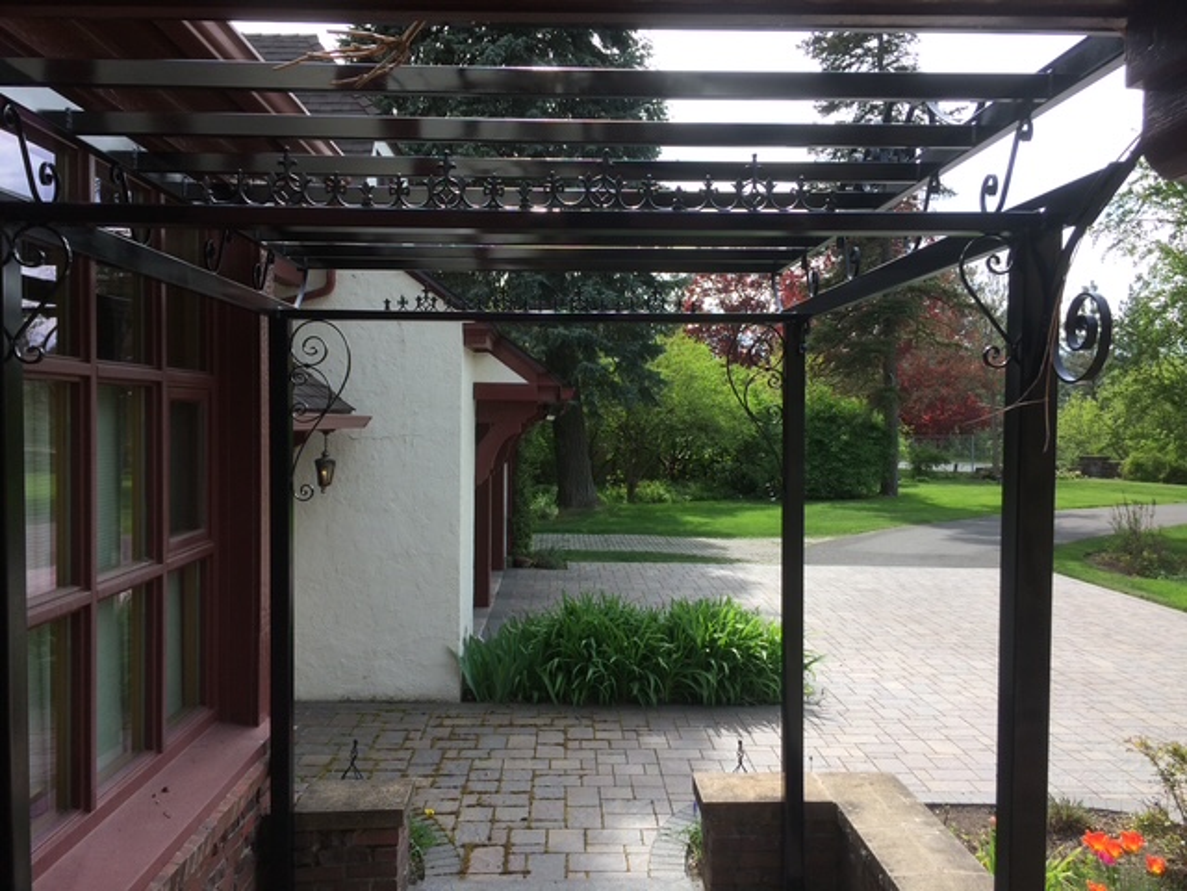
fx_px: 994
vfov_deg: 48.2
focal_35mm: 29
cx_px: 594
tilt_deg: -3.2
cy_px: 446
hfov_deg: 61.7
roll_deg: +0.0
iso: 32
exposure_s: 1/774
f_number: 2.2
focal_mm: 4.15
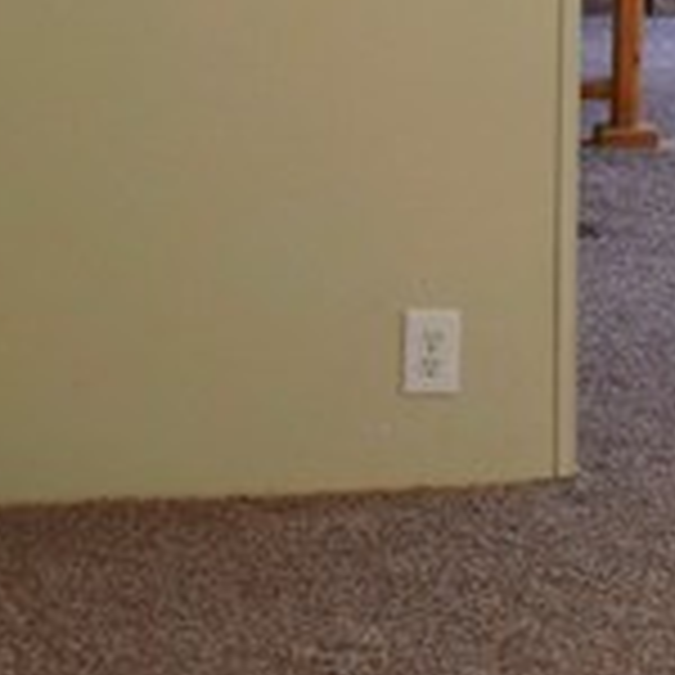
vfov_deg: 10.5
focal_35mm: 166
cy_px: 72
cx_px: 1503
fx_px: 3662
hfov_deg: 9.6
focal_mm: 18
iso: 400
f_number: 4.5
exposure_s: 1/80
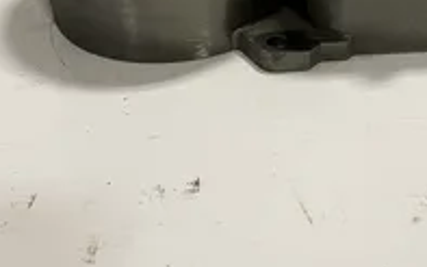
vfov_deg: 21.7
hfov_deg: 36.2
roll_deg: +1.4
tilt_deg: -25.1
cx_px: 256
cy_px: -41
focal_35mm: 56
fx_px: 651
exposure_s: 1/60
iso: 125
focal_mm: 4.2
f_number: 1.6
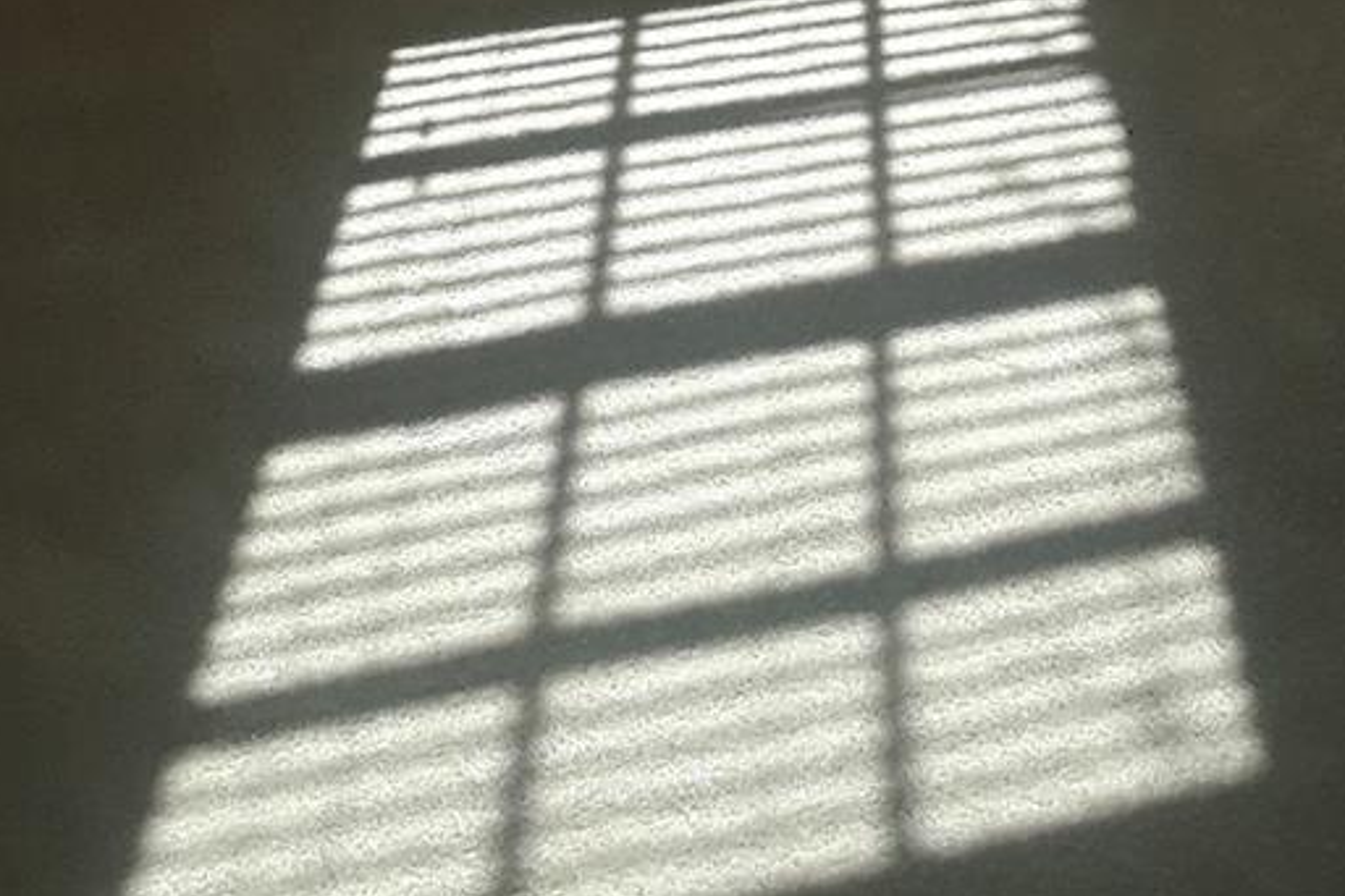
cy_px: -663
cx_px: 781
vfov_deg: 16.1
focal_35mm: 73
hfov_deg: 27.7
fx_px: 2727
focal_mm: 2.47
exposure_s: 1/684
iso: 40
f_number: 1.9
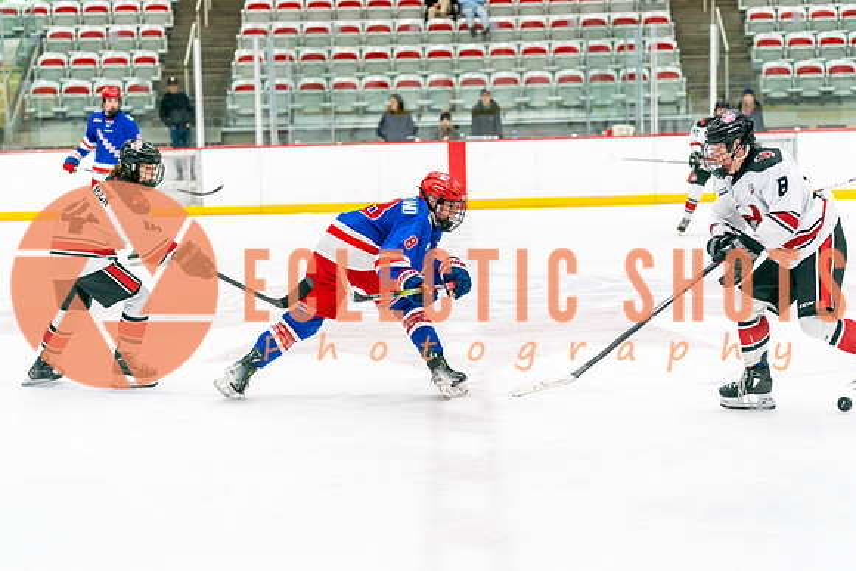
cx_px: 428
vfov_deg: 17.7
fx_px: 1831
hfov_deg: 26.3
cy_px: 286
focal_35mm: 77
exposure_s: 1/1250
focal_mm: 77
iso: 3200
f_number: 2.8
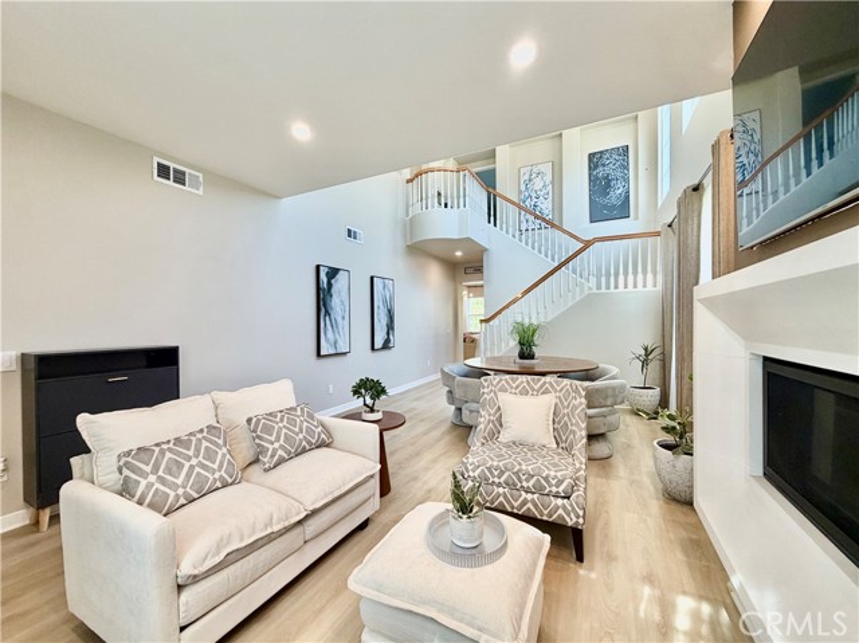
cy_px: 322
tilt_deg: -0.6
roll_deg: +0.2
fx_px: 347
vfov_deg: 85.6
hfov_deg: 102.1
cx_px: 430
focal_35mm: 14
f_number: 2.2
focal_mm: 2.22
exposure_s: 1/120
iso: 200
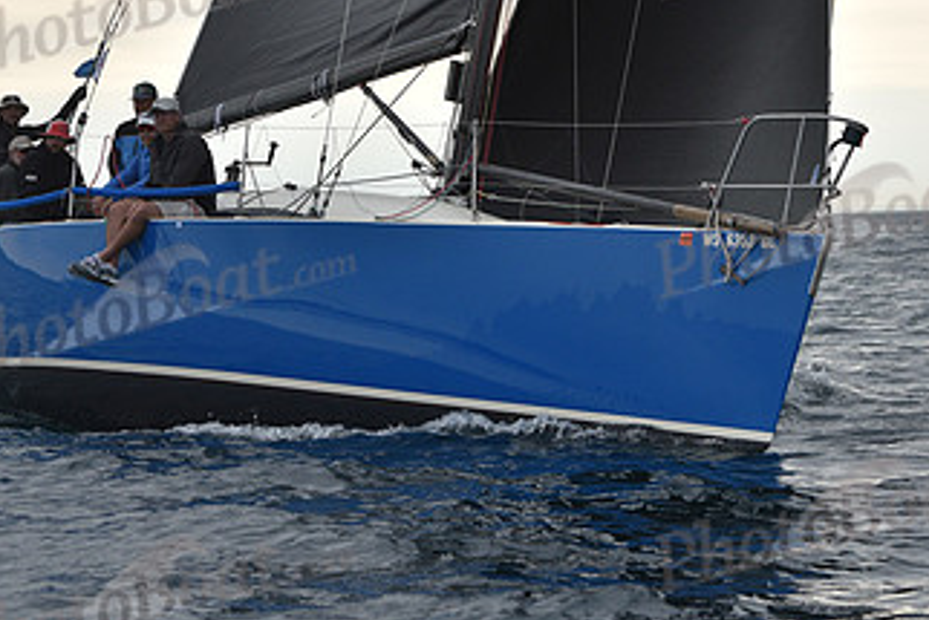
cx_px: 508
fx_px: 3950
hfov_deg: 13.4
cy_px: 114
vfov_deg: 9.0
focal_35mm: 153
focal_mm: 85
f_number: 5
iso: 400
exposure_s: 1/800
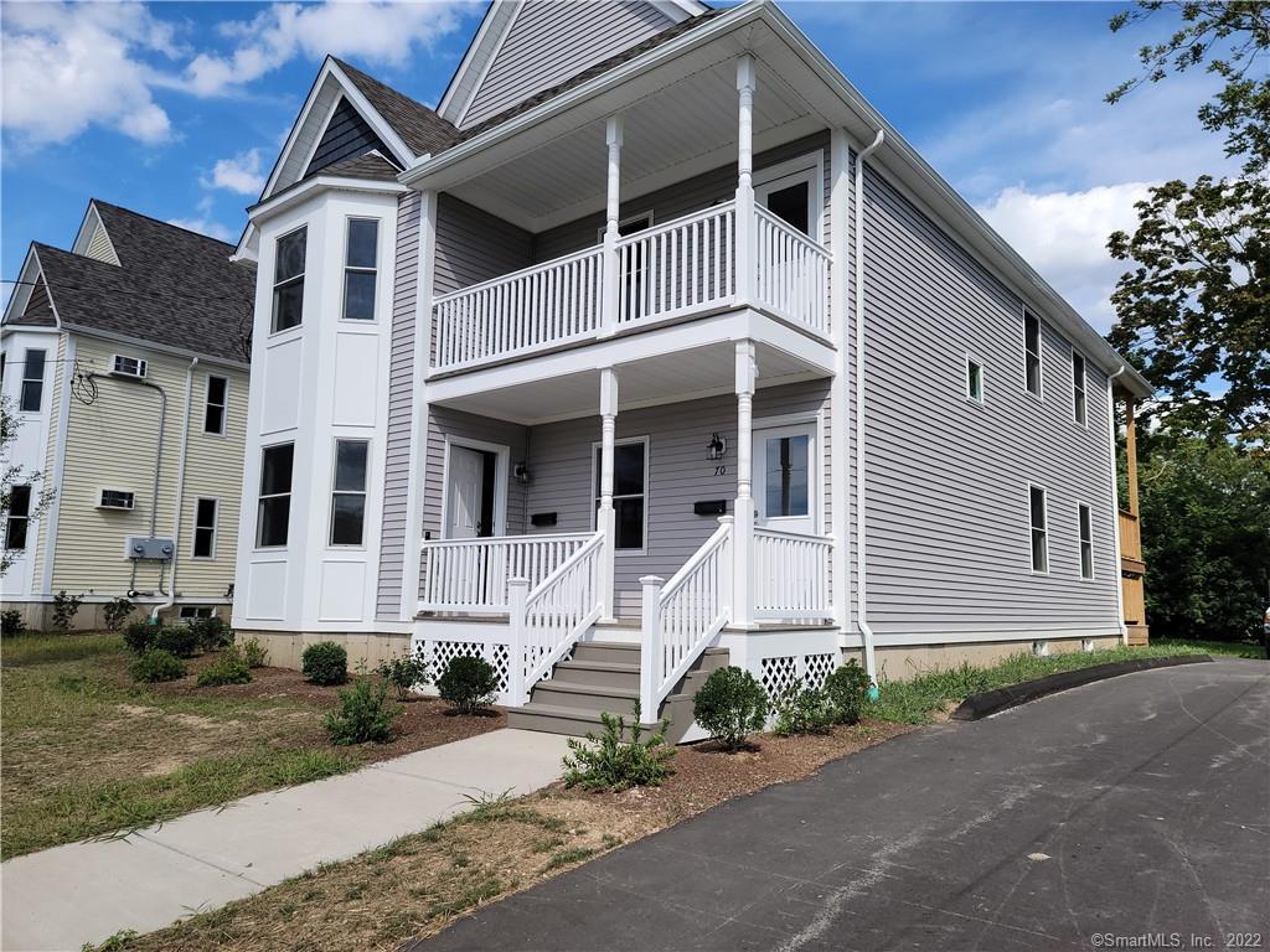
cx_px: 635
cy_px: 476
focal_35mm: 24
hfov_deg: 71.6
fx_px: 881
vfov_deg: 56.8
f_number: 1.8
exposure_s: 1/1135
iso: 16
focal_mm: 6.7
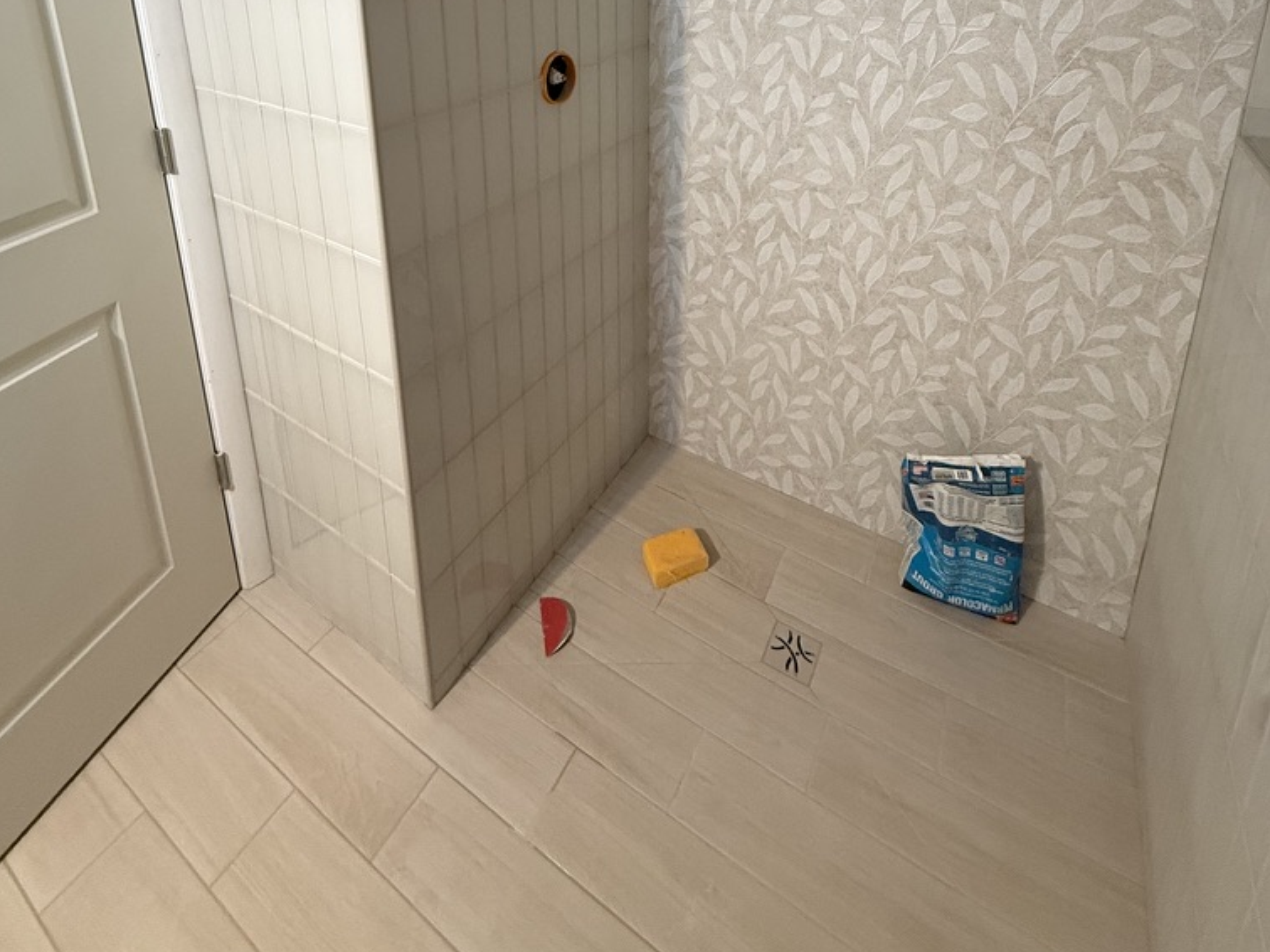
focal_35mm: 19
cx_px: 631
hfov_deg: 84.7
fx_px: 697
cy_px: 99
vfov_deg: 58.8
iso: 400
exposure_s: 1/60
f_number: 2.2
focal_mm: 2.22
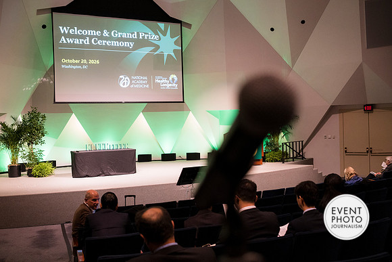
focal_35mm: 35
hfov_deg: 54.4
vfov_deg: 37.9
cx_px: 196
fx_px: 381
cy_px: 131
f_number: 3.5
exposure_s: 1/160
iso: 1600
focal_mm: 35
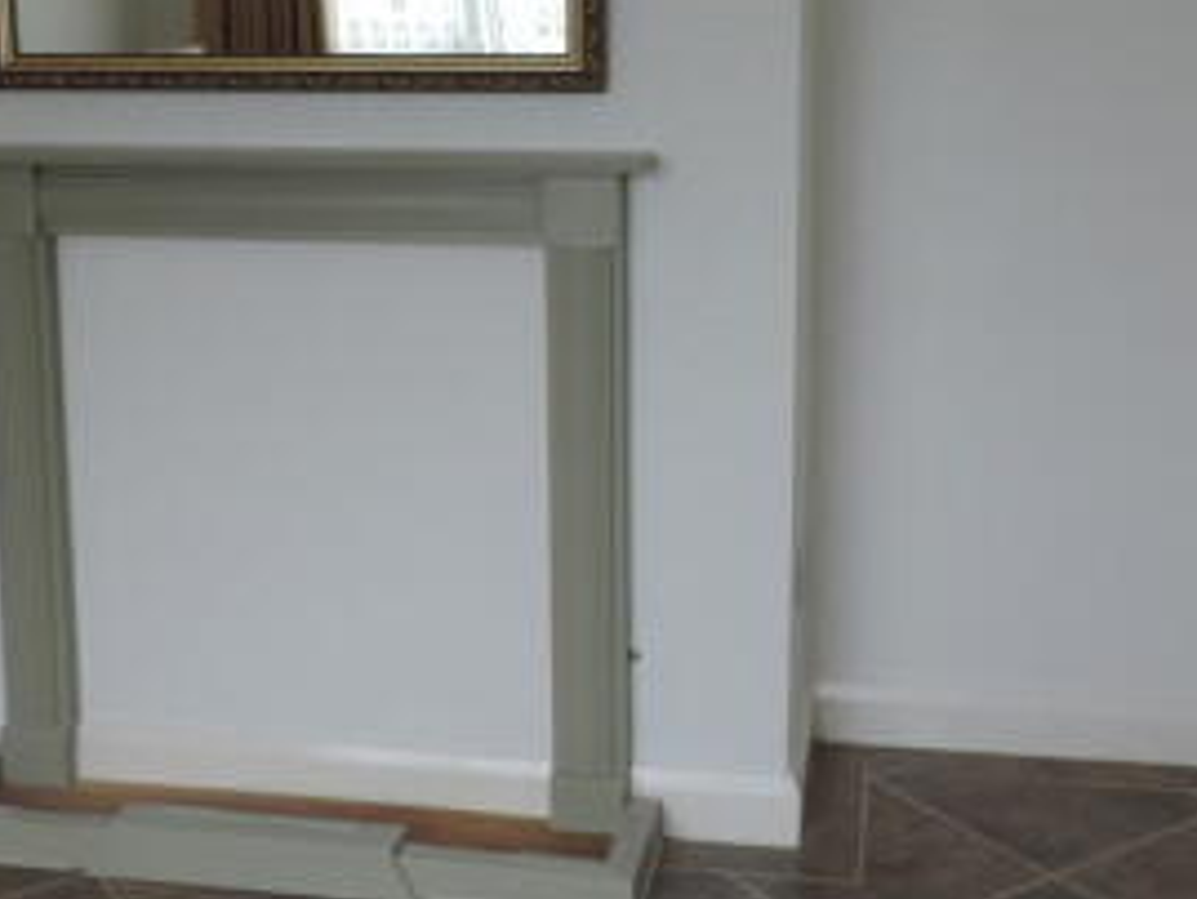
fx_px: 1799
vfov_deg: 27.8
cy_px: 274
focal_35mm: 52
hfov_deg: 36.8
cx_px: 536
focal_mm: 4.3
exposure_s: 1/30
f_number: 3
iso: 100
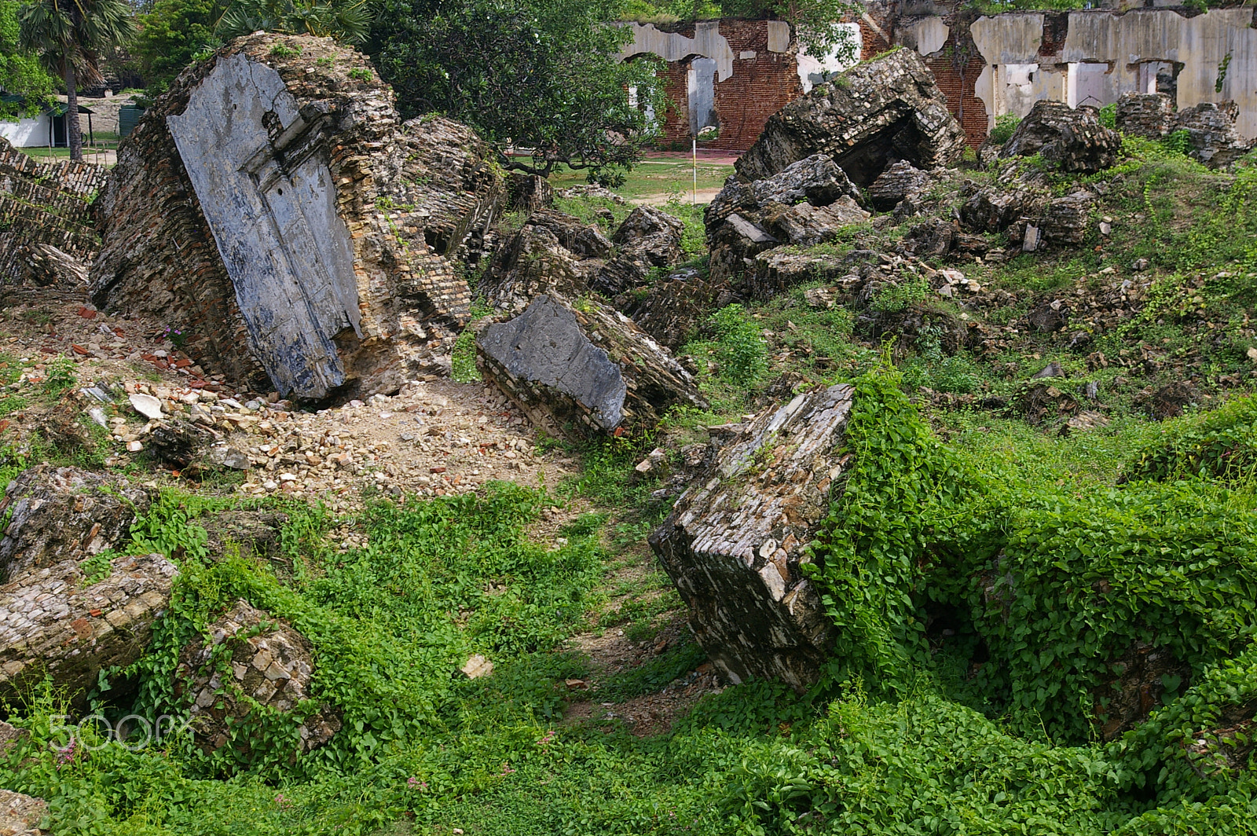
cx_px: 628
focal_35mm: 64
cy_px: 418
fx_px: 2250
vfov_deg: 21.0
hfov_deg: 31.2
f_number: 9.5
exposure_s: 1/250
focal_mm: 43
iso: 200
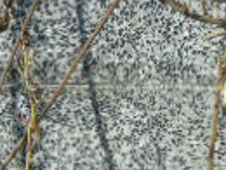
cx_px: -183
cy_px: 38
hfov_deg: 5.6
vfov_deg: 4.3
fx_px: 2283
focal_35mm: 349
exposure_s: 1/320
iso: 80
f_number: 4.7
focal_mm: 13
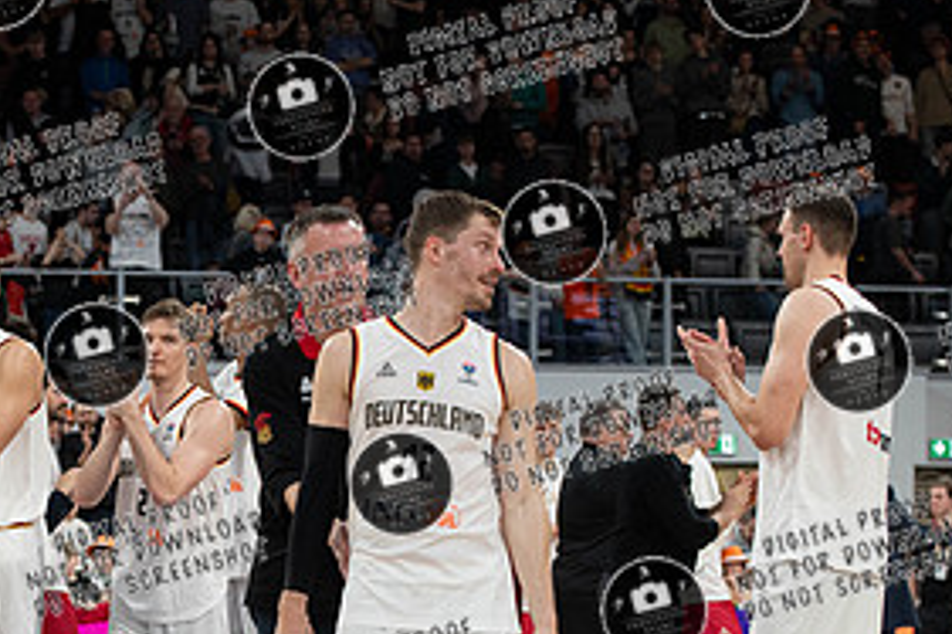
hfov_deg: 12.3
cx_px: 135
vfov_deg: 8.2
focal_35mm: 166
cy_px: 521
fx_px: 4387
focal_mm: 70
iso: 900
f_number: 3.5
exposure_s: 1/640
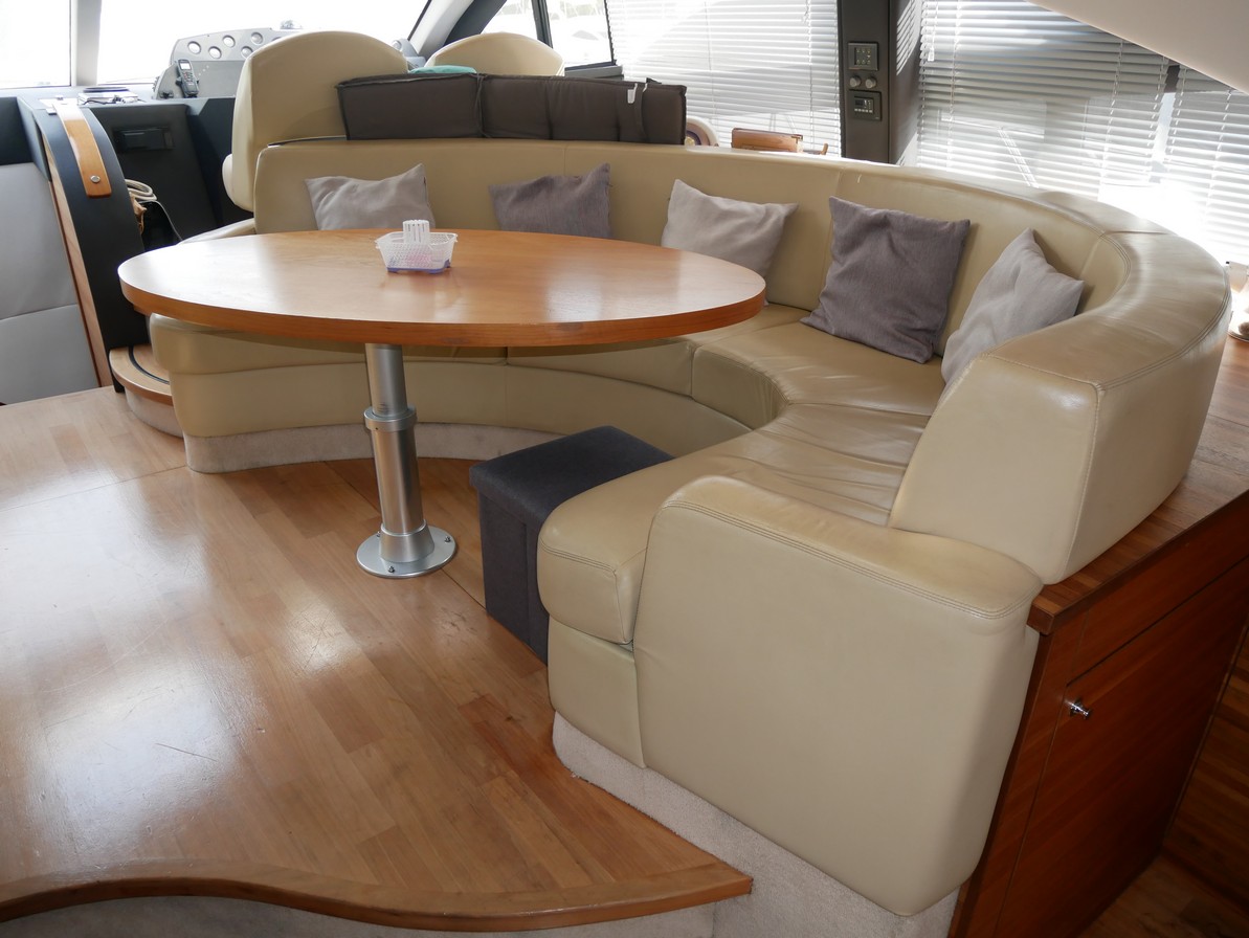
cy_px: 469
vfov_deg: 56.9
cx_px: 624
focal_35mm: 24
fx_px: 866
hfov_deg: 71.6
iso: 400
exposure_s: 1/60
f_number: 3.5
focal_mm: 12
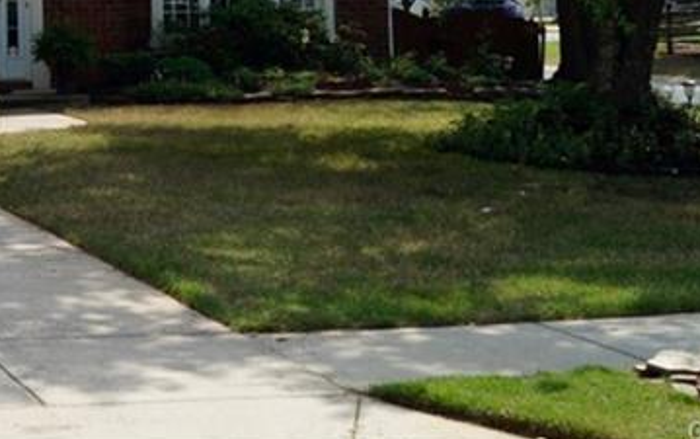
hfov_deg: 22.3
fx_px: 1661
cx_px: -99
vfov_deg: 14.1
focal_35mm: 87
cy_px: -215
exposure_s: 1/160
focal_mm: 20
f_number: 10
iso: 100
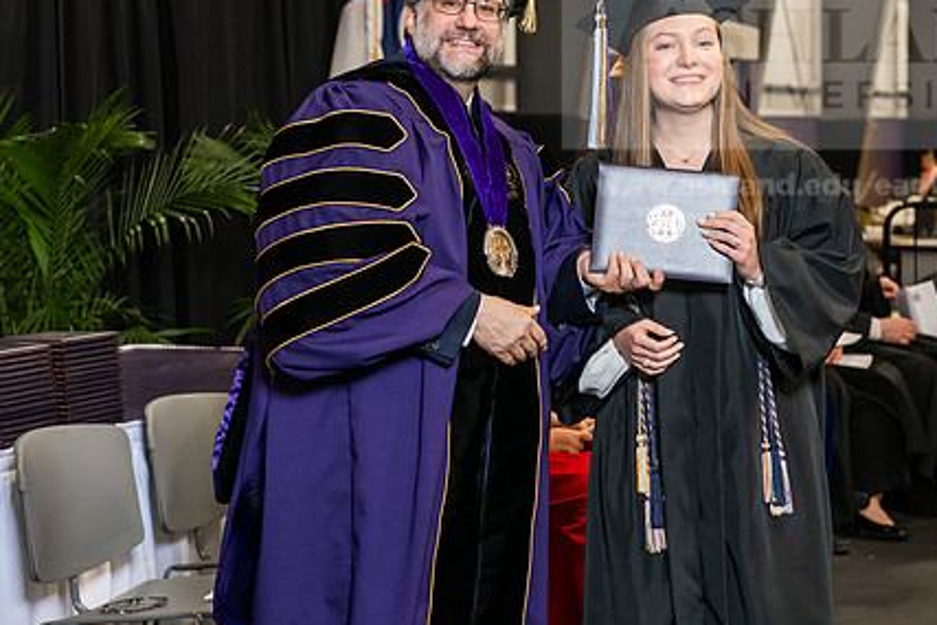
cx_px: 496
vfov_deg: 14.4
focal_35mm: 95
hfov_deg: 21.4
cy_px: 231
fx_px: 2473
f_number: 5
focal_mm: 70
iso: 2500
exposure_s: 1/200
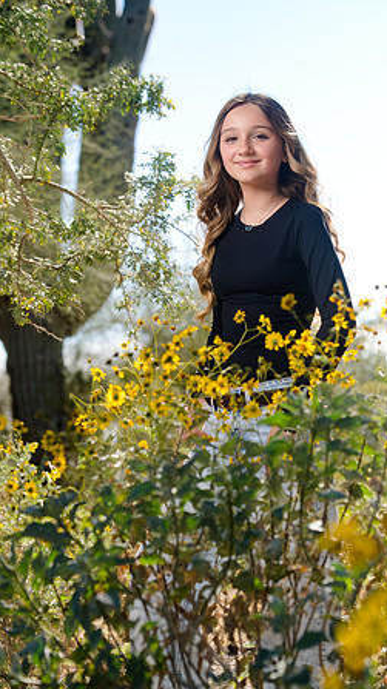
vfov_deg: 18.8
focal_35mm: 114
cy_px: 345
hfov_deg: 10.6
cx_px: 230
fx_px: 2082
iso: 100
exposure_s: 1/250
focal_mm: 108
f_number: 5.6
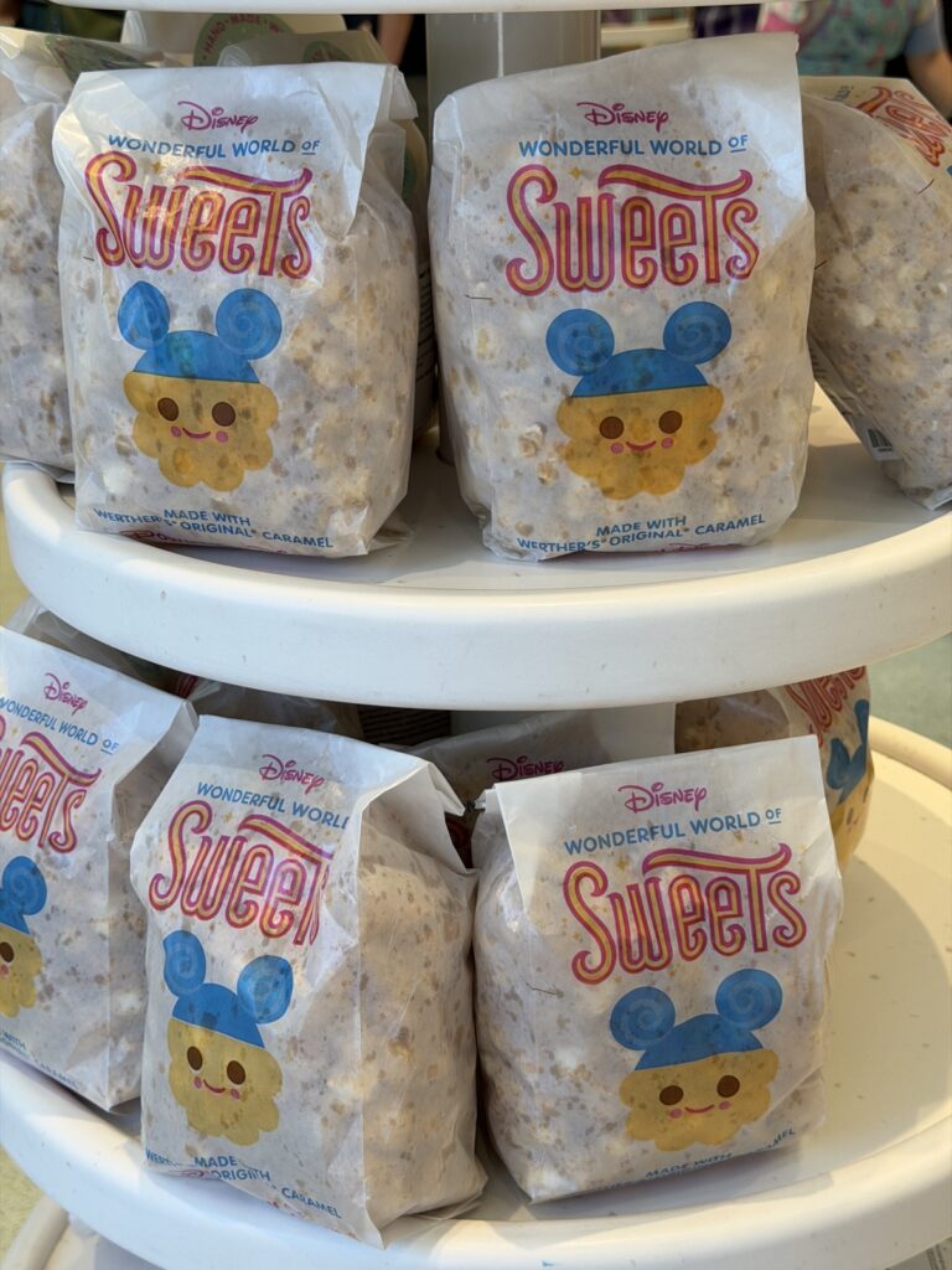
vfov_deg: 39.7
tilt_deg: -21.2
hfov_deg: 30.3
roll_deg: +0.4
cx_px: 476
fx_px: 1760
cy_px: 635
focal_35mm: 48
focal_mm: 6.76
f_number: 1.78
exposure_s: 1/152
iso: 50
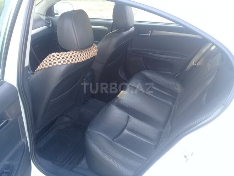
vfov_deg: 45.4
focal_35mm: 31
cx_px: 117
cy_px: 88
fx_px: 210
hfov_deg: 58.4
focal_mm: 3.3
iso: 50
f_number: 2.2
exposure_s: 1/33
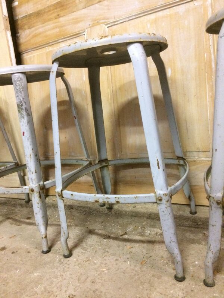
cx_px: 112
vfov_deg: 61.7
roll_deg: +9.8
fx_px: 250
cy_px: 149
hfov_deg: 48.2
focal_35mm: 29
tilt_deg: -10.3
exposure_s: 1/17
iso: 400
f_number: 2.2
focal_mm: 4.15
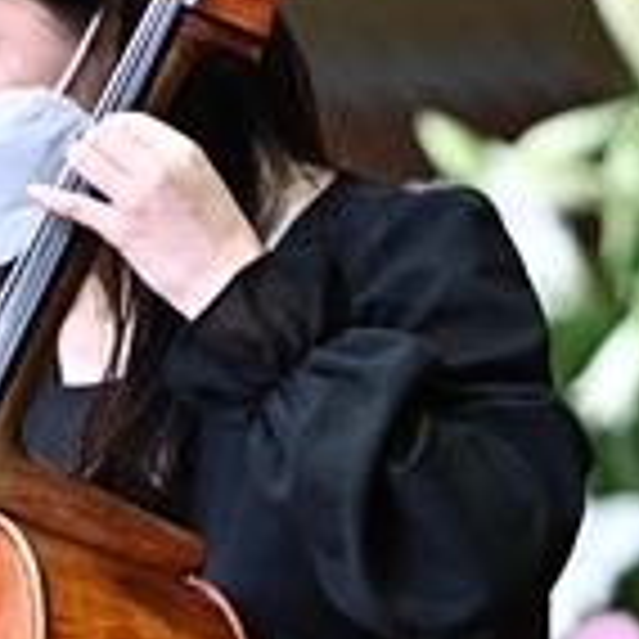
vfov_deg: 4.9
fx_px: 7414
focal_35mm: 355
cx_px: -270
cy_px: 405
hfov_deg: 4.9
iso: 500
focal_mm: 85
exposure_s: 1/320
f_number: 1.8
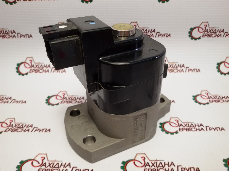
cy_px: 86
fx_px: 205
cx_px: 114
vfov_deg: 45.4
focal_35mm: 31
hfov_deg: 58.4
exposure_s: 1/100
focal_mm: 2.93
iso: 64
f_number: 2.4
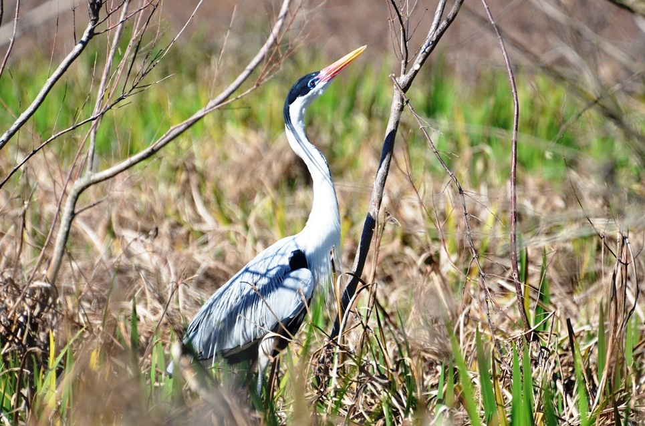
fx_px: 8041
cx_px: 322
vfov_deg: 3.0
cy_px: 213
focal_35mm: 450
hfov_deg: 4.6
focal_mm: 300
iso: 400
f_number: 5.6
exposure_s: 1/1000
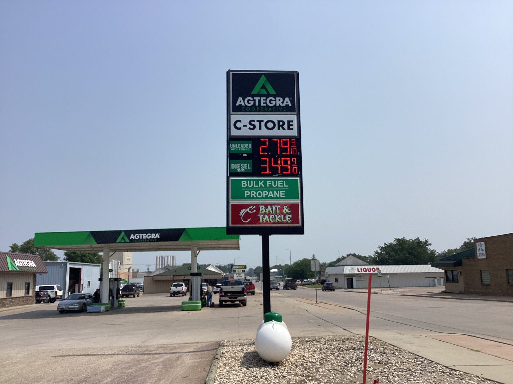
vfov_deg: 45.4
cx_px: 256
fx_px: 459
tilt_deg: +10.2
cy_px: 192
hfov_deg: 58.4
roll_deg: -0.5
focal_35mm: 31
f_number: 2.4
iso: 25
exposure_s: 1/2915
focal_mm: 3.3
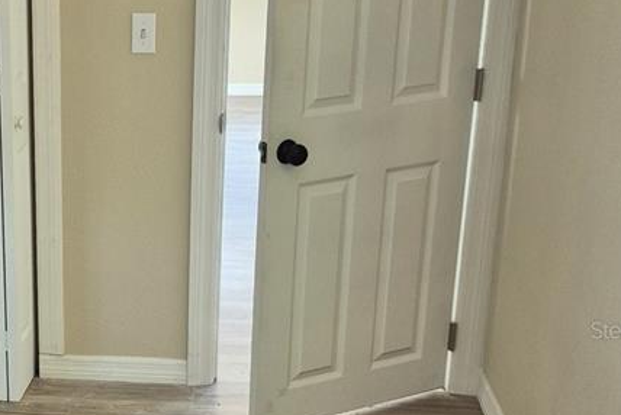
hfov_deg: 28.7
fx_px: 1156
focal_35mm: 67
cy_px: 329
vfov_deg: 20.1
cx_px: 41
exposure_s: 1/180
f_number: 1.8
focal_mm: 5.4
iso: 160
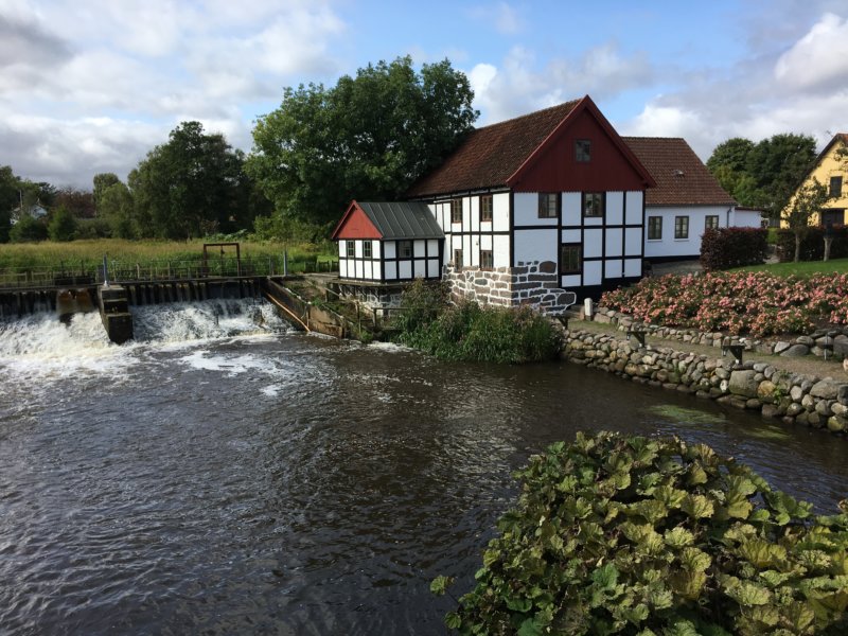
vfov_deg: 48.2
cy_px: 318
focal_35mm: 29
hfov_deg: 61.7
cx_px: 424
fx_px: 710
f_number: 2.2
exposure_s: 1/1282
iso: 25
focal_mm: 4.15
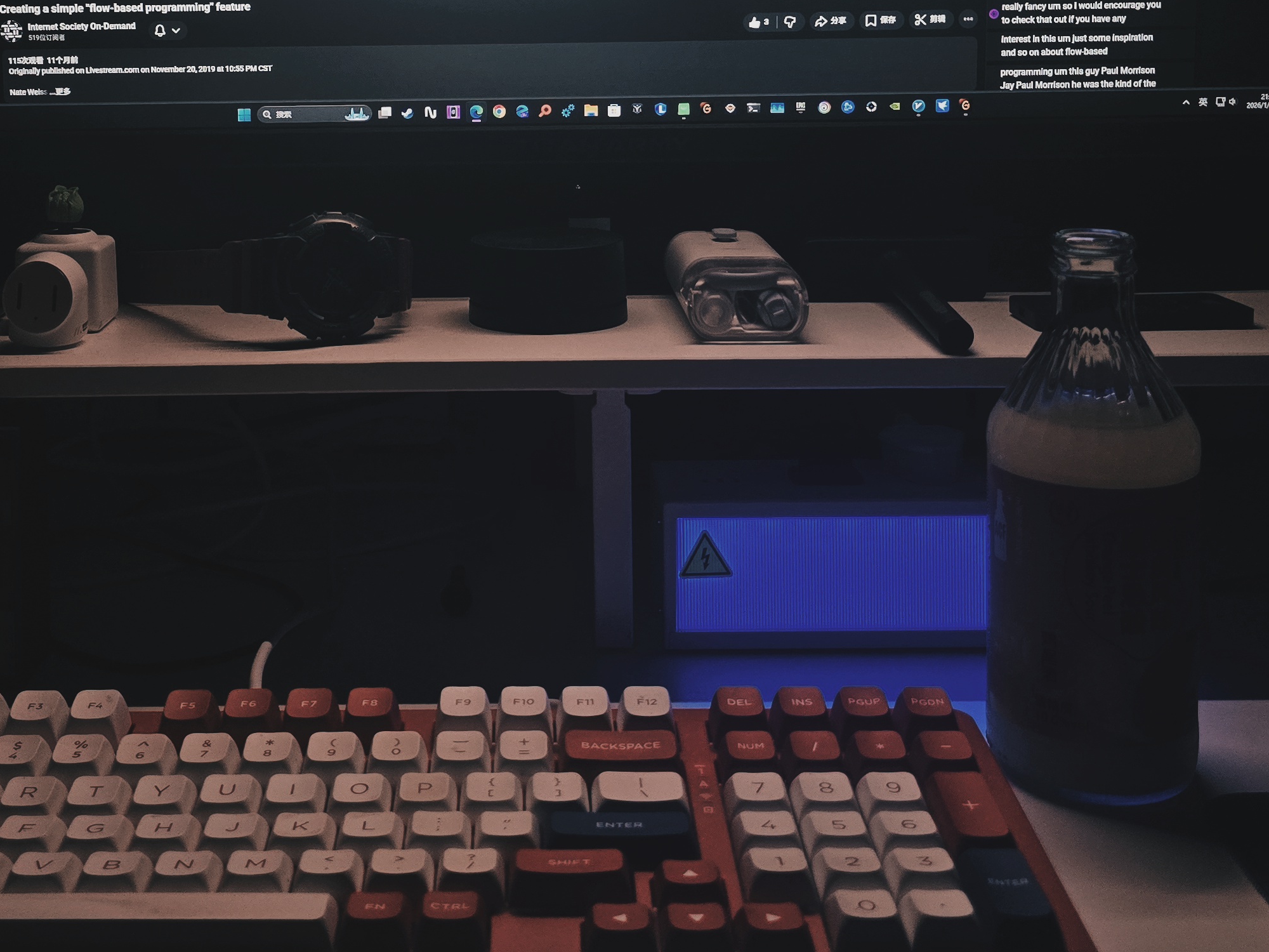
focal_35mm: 46
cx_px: 485
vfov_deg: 30.3
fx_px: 1686
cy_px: 122
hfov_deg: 41.0
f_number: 1.7
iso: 200
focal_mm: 6.3
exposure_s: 1/182
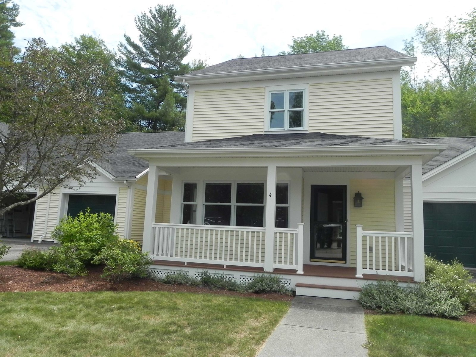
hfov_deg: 67.3
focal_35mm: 26
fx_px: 358
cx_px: 238
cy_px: 178
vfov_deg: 53.1
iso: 160
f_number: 6.3
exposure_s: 1/295
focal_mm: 4.6
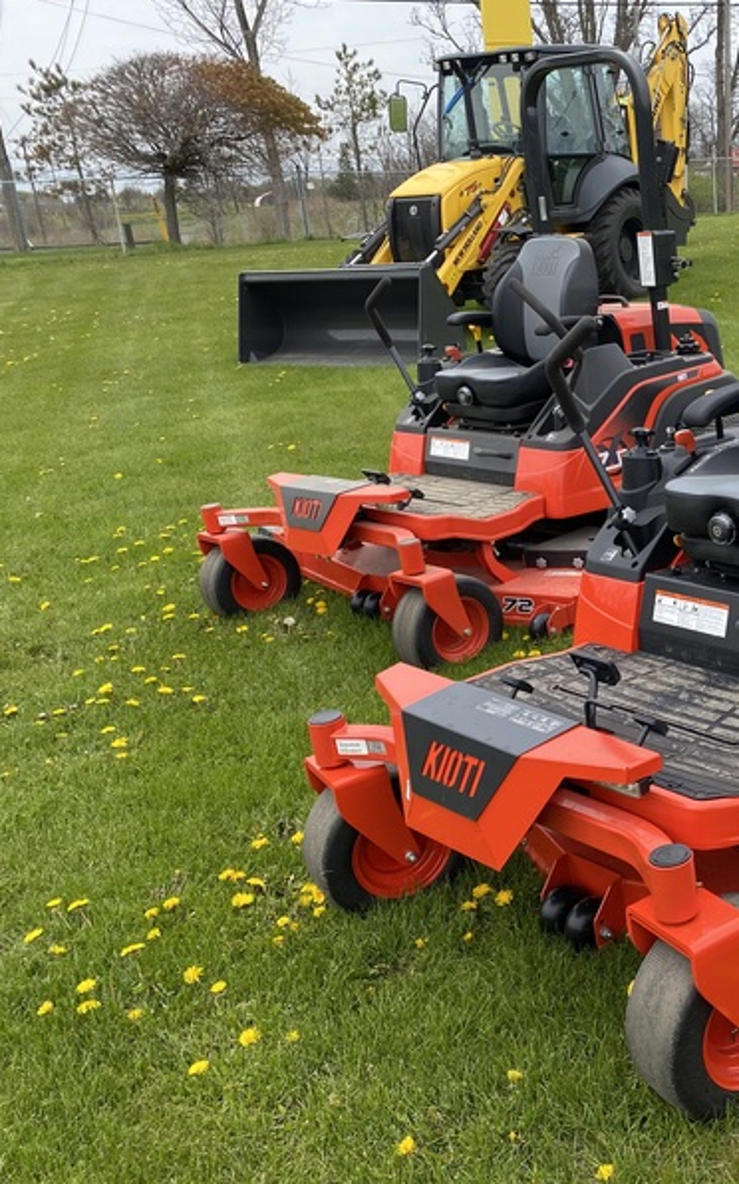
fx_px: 1193
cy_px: 590
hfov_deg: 31.5
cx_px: 759
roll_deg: +0.7
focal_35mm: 37
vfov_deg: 52.8
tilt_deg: -18.7
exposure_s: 1/778
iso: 32
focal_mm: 4.25
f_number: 1.8
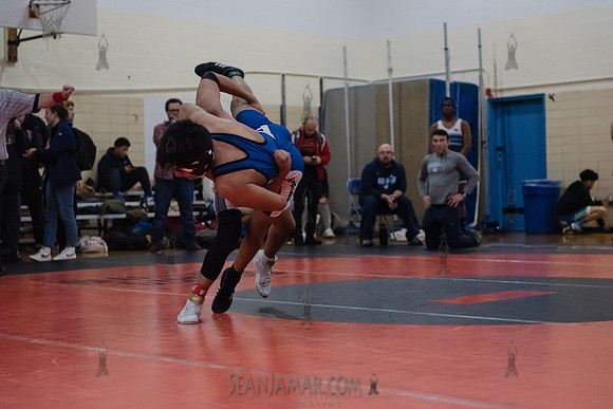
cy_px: 204
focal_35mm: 70
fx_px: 1192
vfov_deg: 19.5
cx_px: 306
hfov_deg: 28.8
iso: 8000
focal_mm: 70
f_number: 3.2
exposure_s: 1/400
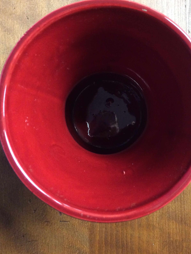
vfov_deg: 48.9
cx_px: 106
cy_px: 112
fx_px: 280
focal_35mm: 38
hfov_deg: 37.7
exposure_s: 1/33
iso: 320
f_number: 2.2
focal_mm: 4.15
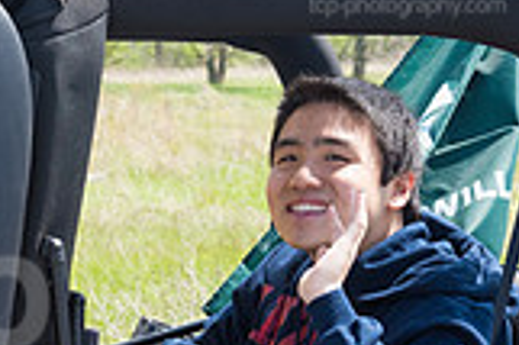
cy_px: 347
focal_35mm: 209
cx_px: -48
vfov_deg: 6.5
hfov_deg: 9.8
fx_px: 3010
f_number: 7.1
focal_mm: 58
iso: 1000
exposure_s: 1/800
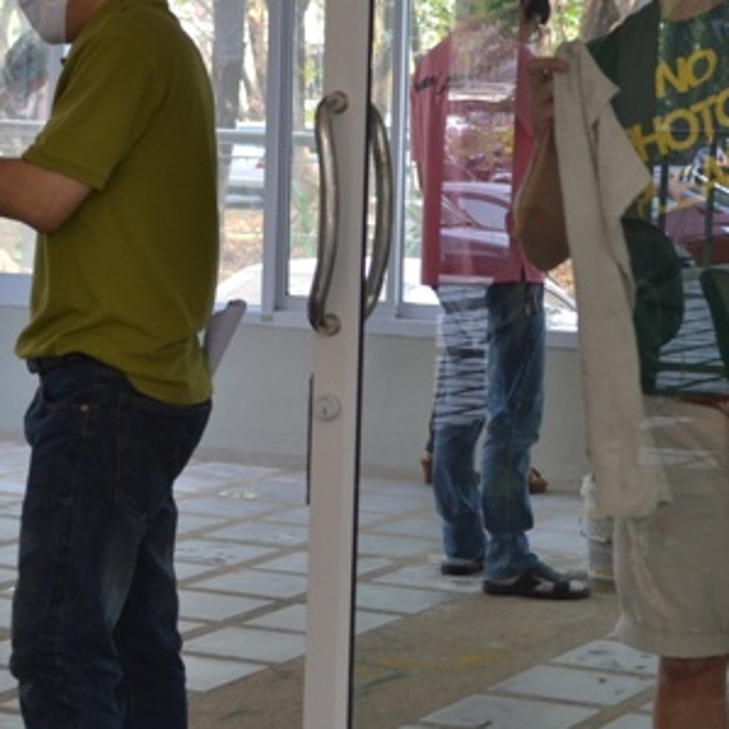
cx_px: 414
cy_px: 249
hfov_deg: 15.2
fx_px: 2740
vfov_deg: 15.1
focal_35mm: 115
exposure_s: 1/125
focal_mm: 36
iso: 400
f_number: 5
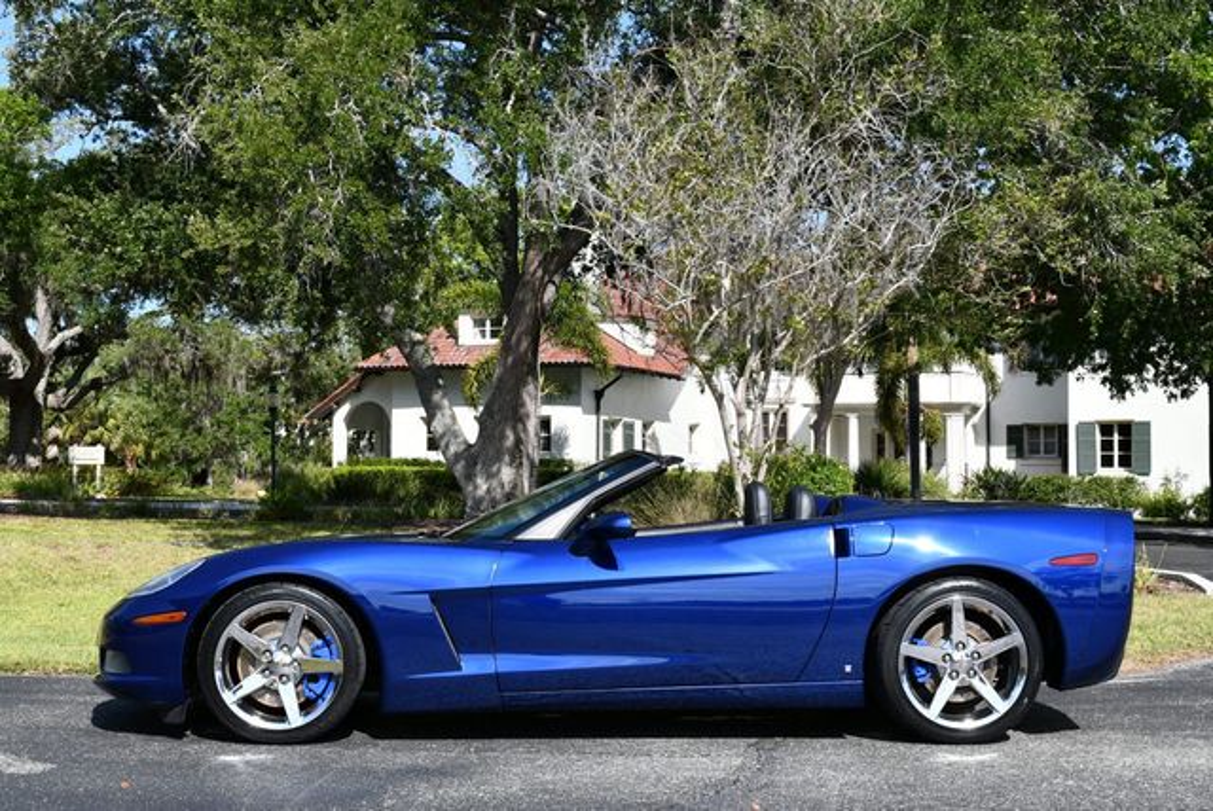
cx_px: 606
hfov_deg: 38.2
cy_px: 406
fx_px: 1754
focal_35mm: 52
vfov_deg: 26.0
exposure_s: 1/250
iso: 110
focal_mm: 26
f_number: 8
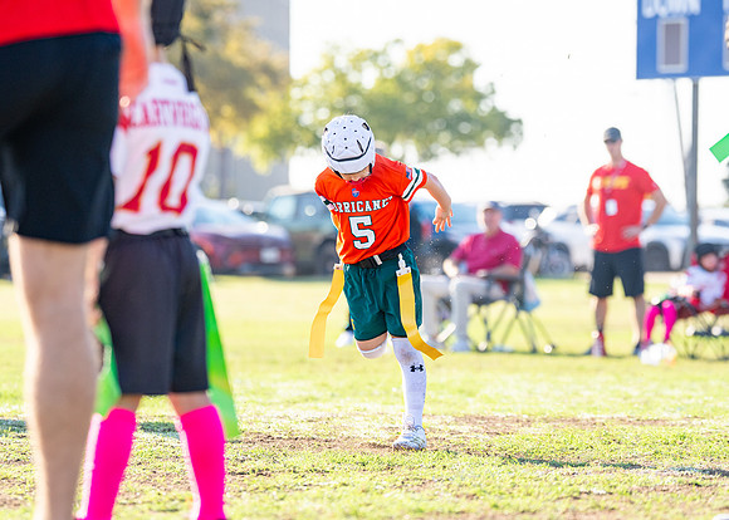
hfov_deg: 10.1
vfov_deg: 7.2
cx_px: 385
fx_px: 4108
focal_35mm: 198
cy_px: 232
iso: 250
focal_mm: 126
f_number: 2.8
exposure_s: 1/1600
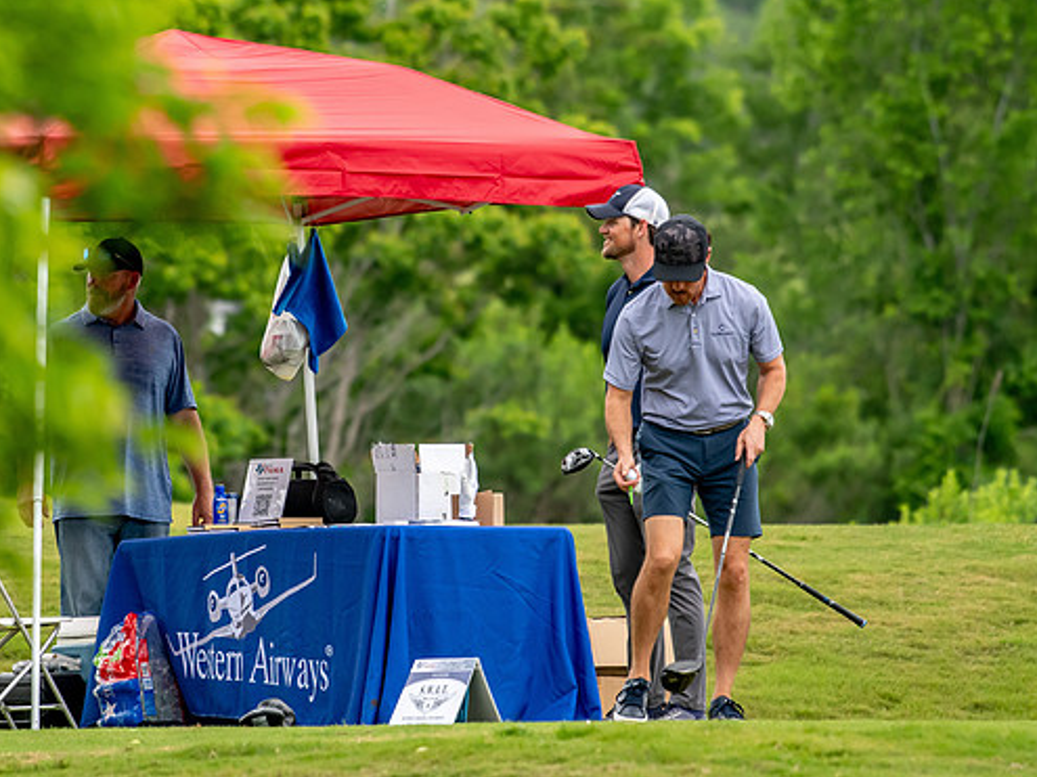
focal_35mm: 626
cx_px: 440
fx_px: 18749
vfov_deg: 2.4
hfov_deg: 3.2
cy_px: 378
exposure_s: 1/2000
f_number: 5.6
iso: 1250
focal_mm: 370
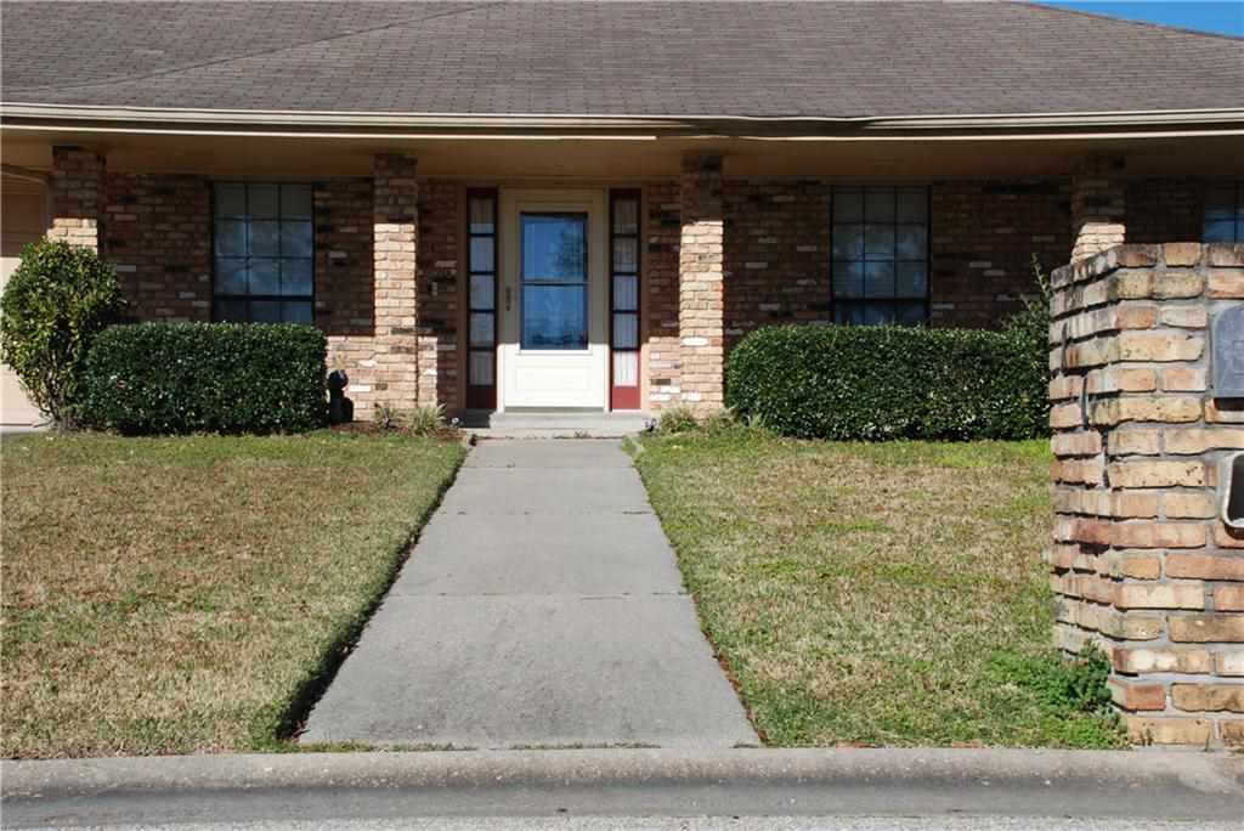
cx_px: 622
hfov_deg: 41.1
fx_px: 1660
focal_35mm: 48
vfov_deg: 28.1
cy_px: 416
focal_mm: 32
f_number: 11
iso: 400
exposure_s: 1/500
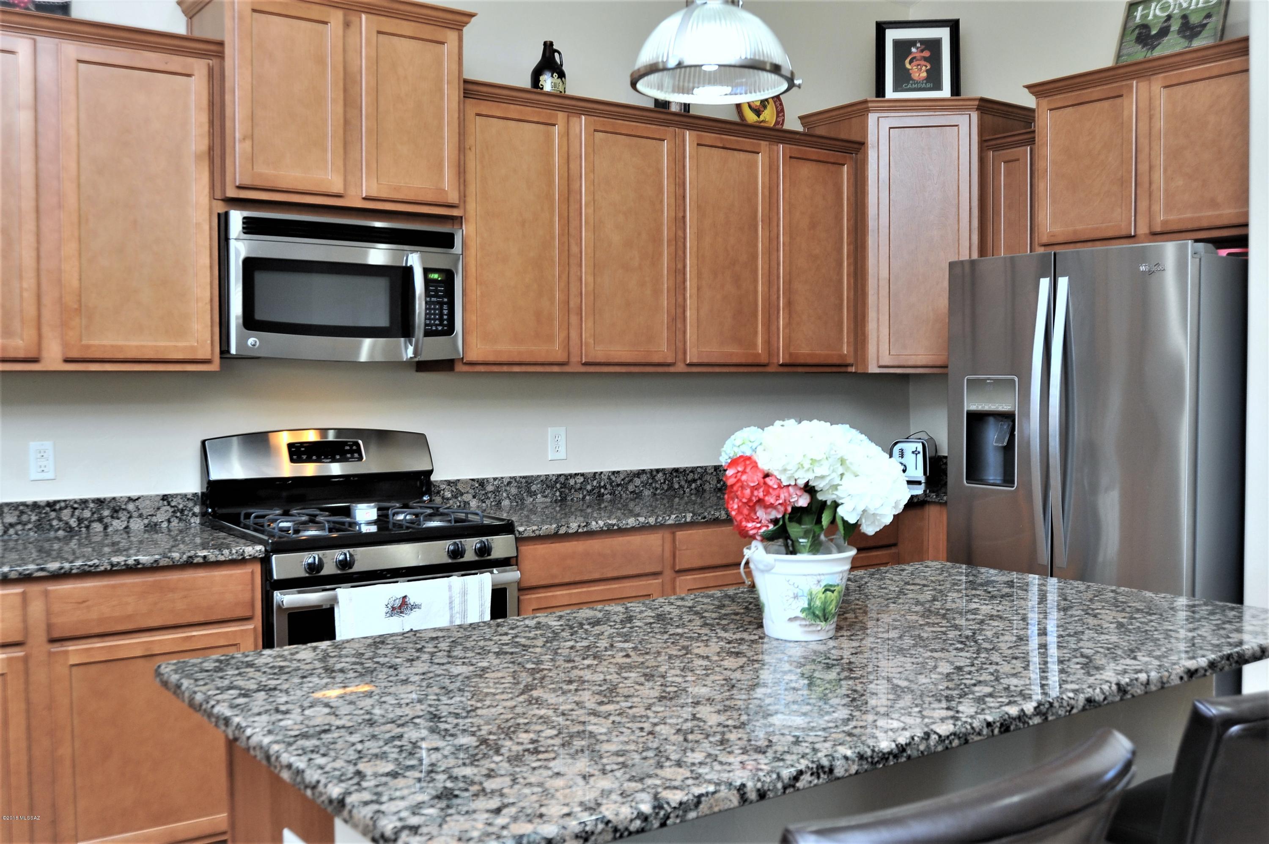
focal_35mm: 35
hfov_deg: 54.5
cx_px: 634
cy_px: 422
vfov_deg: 37.8
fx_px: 1233
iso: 640
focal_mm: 35
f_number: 5.6
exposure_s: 1/30
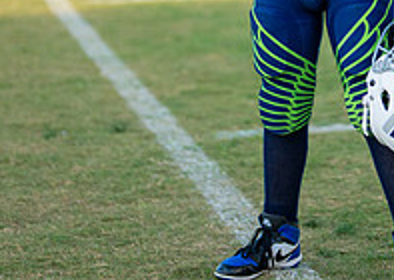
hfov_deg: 11.9
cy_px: -65
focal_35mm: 168
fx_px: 1877
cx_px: 322
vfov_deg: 8.4
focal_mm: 50
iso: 100
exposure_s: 1/2500
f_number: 1.2
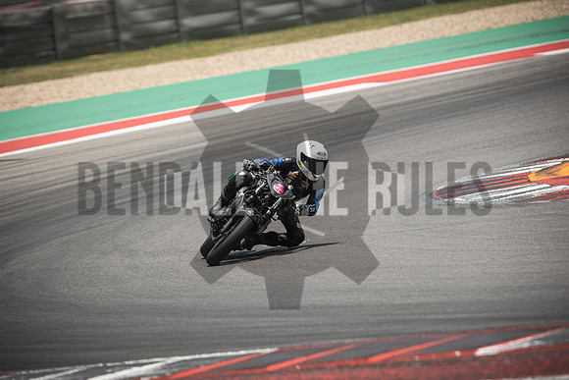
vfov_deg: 4.6
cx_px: 284
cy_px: 190
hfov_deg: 6.9
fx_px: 4743
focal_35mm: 300
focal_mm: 200
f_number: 2.8
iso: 125
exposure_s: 1/1600
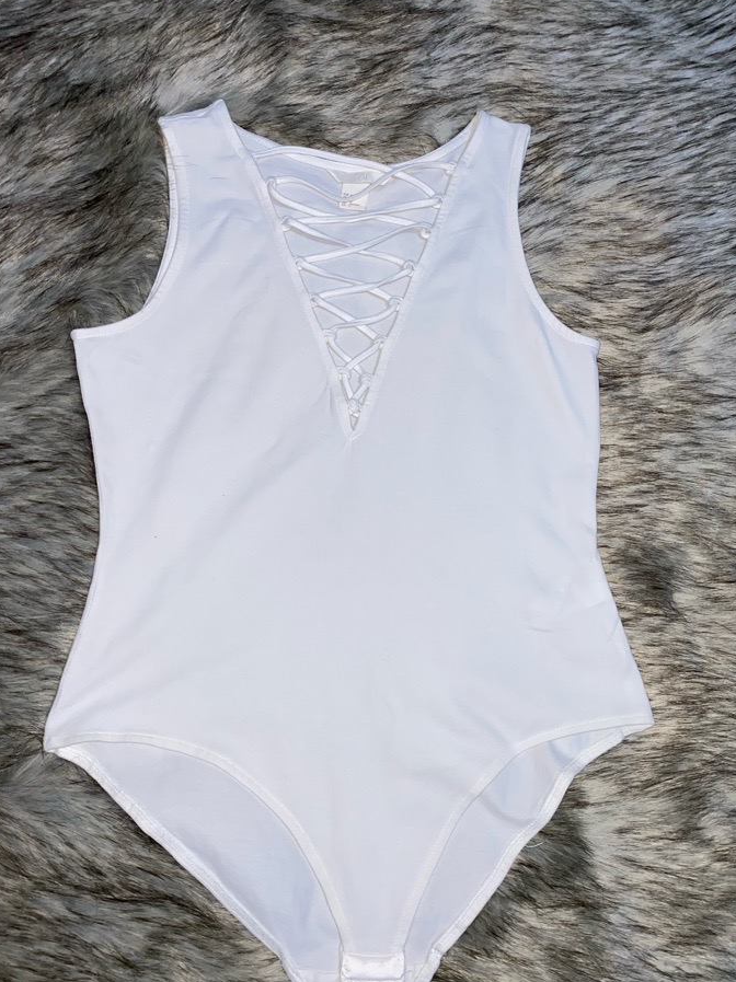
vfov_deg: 61.6
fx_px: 823
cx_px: 369
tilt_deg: -79.2
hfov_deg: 48.2
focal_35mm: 29
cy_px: 535
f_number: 1.8
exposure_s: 1/100
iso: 40
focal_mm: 4.25
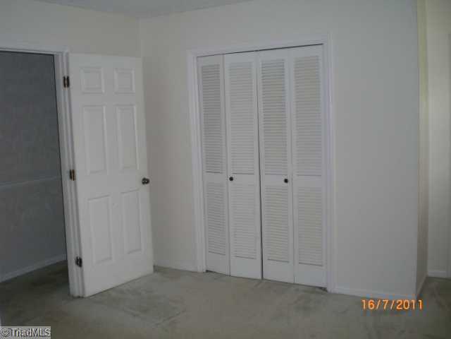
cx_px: 226
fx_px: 495
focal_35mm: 38
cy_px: 170
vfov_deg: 37.7
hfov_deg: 49.0
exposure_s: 1/60
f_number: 3.1
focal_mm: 6.3
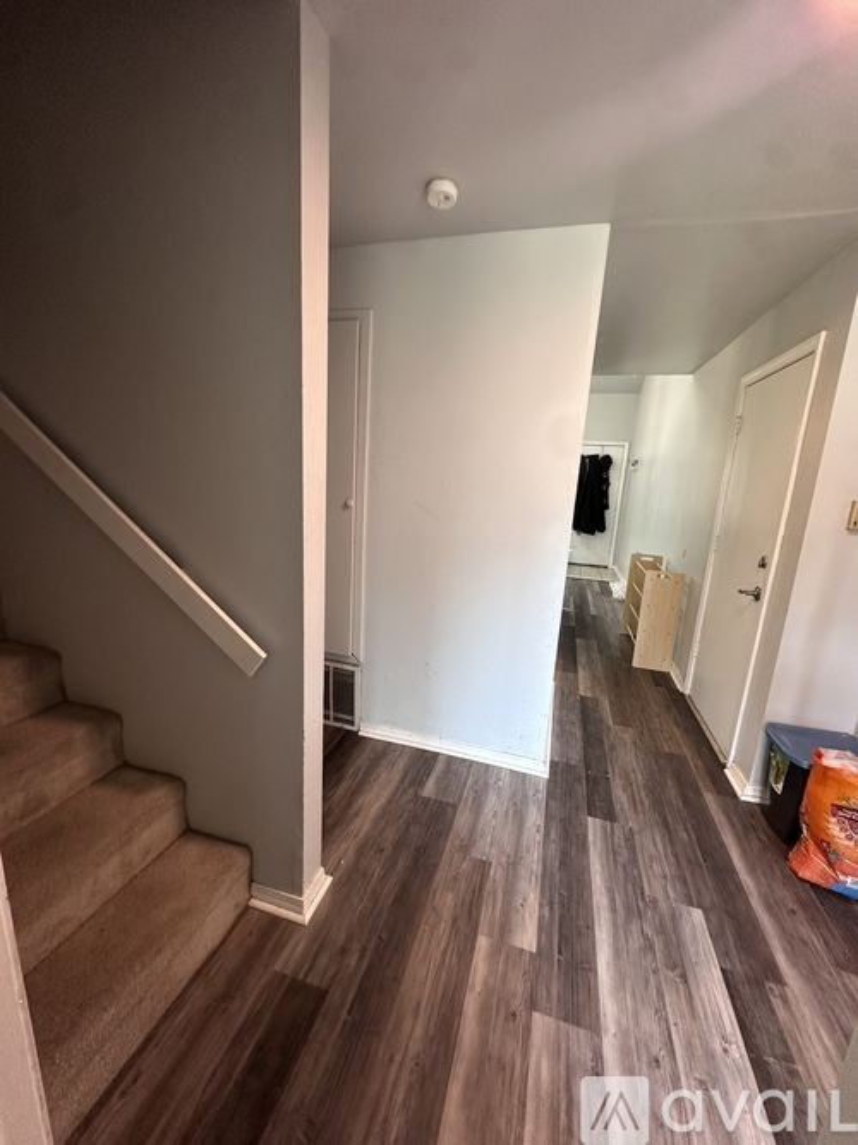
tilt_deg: -11.2
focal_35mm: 14
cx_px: 429
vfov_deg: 102.1
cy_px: 572
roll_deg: -3.4
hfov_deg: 85.7
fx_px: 463
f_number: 2.2
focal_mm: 2.22
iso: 200
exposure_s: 1/60
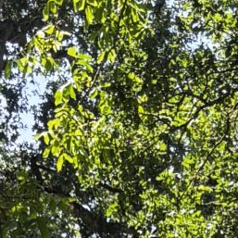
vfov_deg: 6.2
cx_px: 77
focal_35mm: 229
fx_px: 1781
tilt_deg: -10.6
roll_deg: +0.9
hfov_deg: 7.6
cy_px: 964
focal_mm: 5.96
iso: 50
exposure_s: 1/349
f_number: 1.6
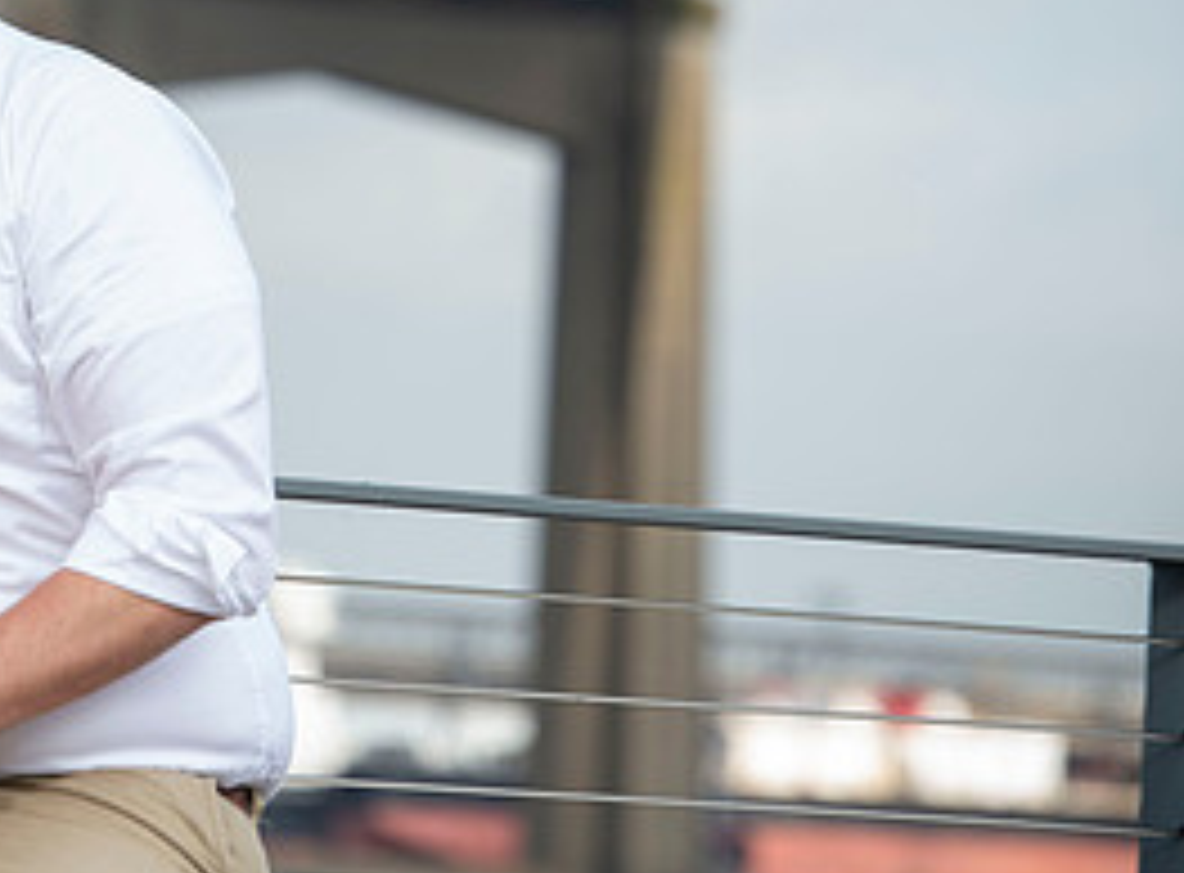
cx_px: 94
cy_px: -12
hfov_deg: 5.1
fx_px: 13193
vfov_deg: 3.8
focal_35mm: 388
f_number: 5.6
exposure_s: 1/250
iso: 50
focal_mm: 155
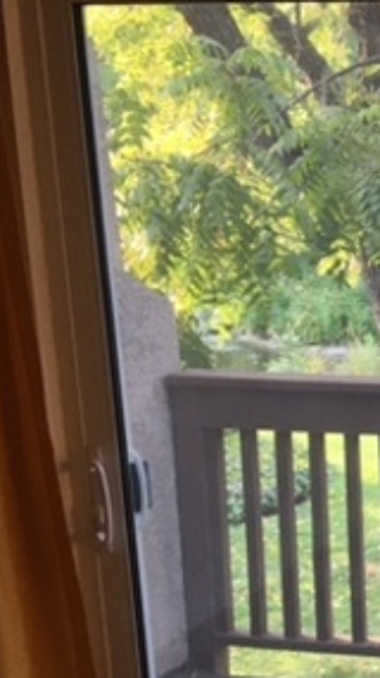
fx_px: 1328
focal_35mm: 74
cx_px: 745
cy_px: 416
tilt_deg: -12.8
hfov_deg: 13.9
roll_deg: +0.5
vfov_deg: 28.5
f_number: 2.2
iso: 25
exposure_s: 1/40
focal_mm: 4.15
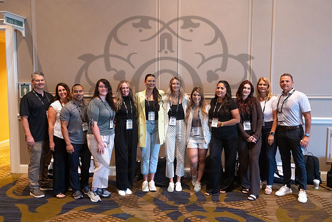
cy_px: 111
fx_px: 323
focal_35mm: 35
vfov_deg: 37.9
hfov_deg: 54.4
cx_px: 166
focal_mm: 35
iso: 3200
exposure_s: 1/80
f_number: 4
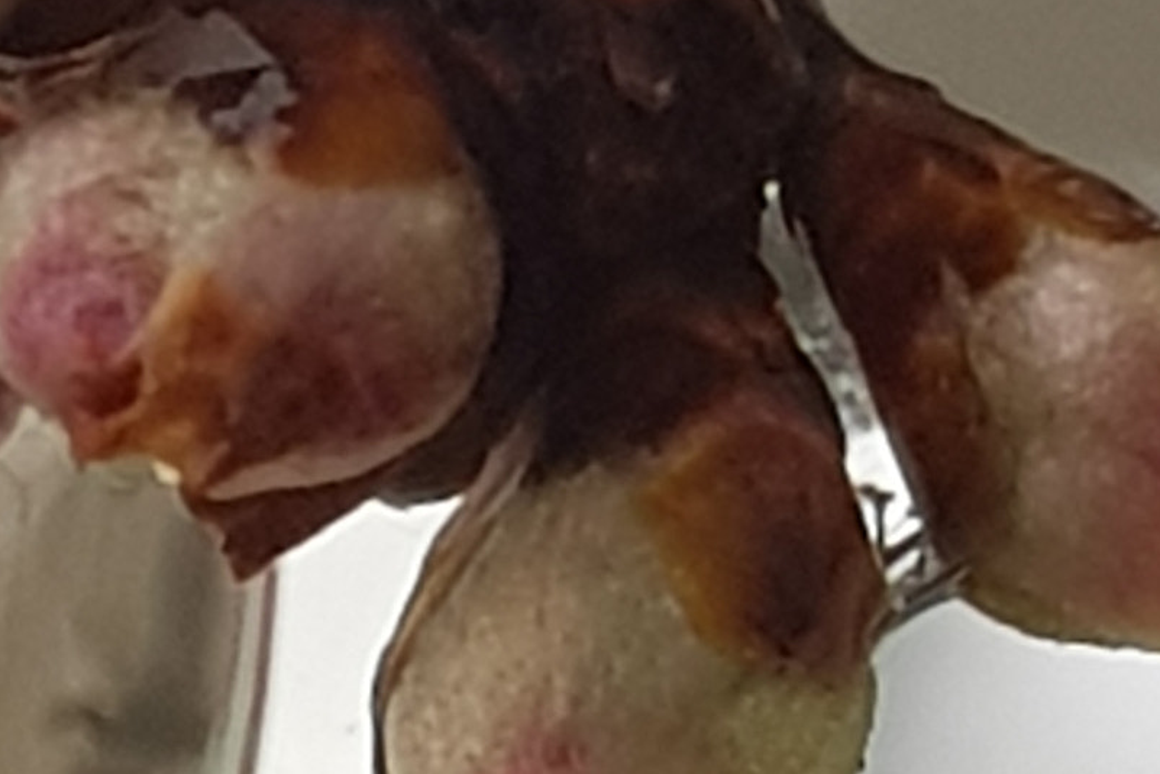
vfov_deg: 25.0
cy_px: 299
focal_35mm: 54
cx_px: 358
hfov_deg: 36.4
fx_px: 1740
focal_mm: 4.2
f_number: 1.7
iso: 40
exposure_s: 1/644
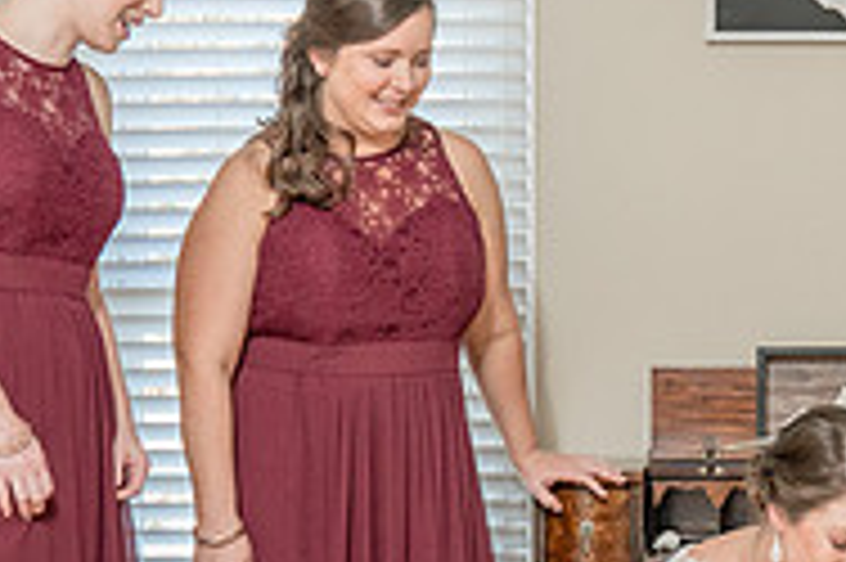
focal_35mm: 123
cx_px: 782
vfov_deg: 11.1
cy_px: 373
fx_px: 2888
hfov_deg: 16.4
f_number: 5.6
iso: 2000
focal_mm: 35
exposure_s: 1/100
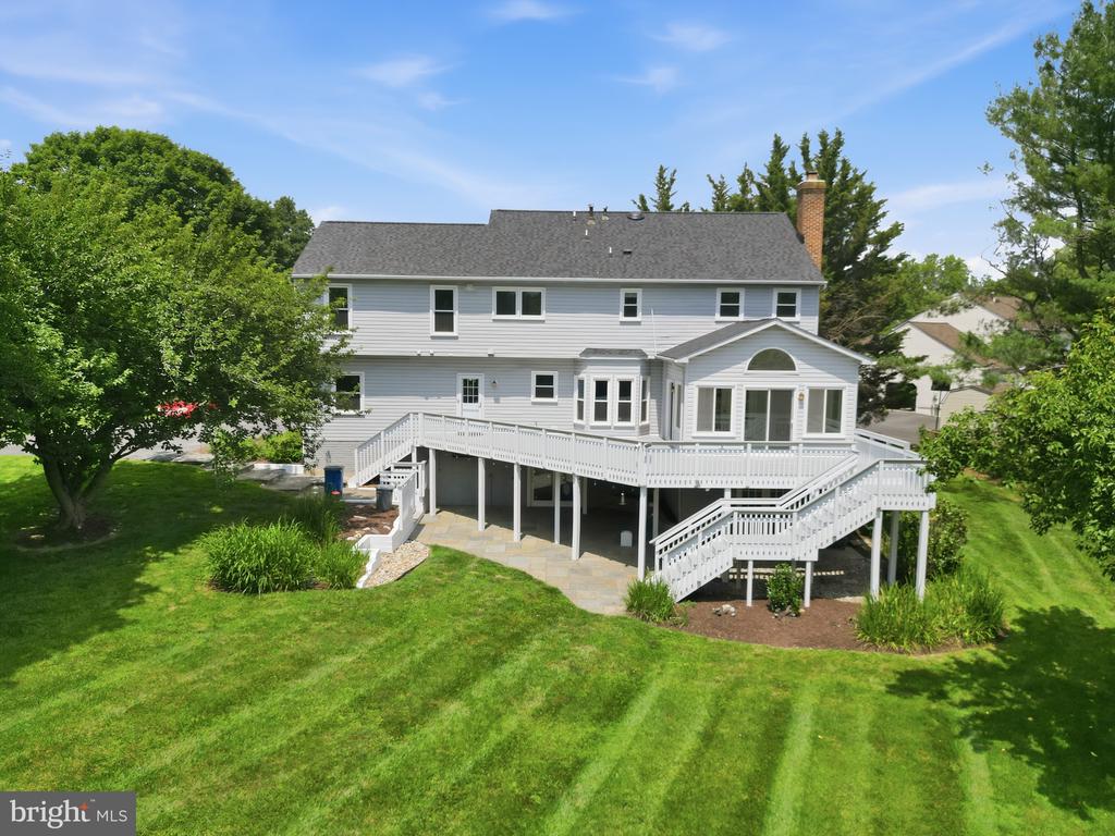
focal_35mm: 24
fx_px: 773
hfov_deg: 71.6
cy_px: 418
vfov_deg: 56.8
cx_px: 558
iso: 110
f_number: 1.7
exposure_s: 1/5000
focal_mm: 6.7
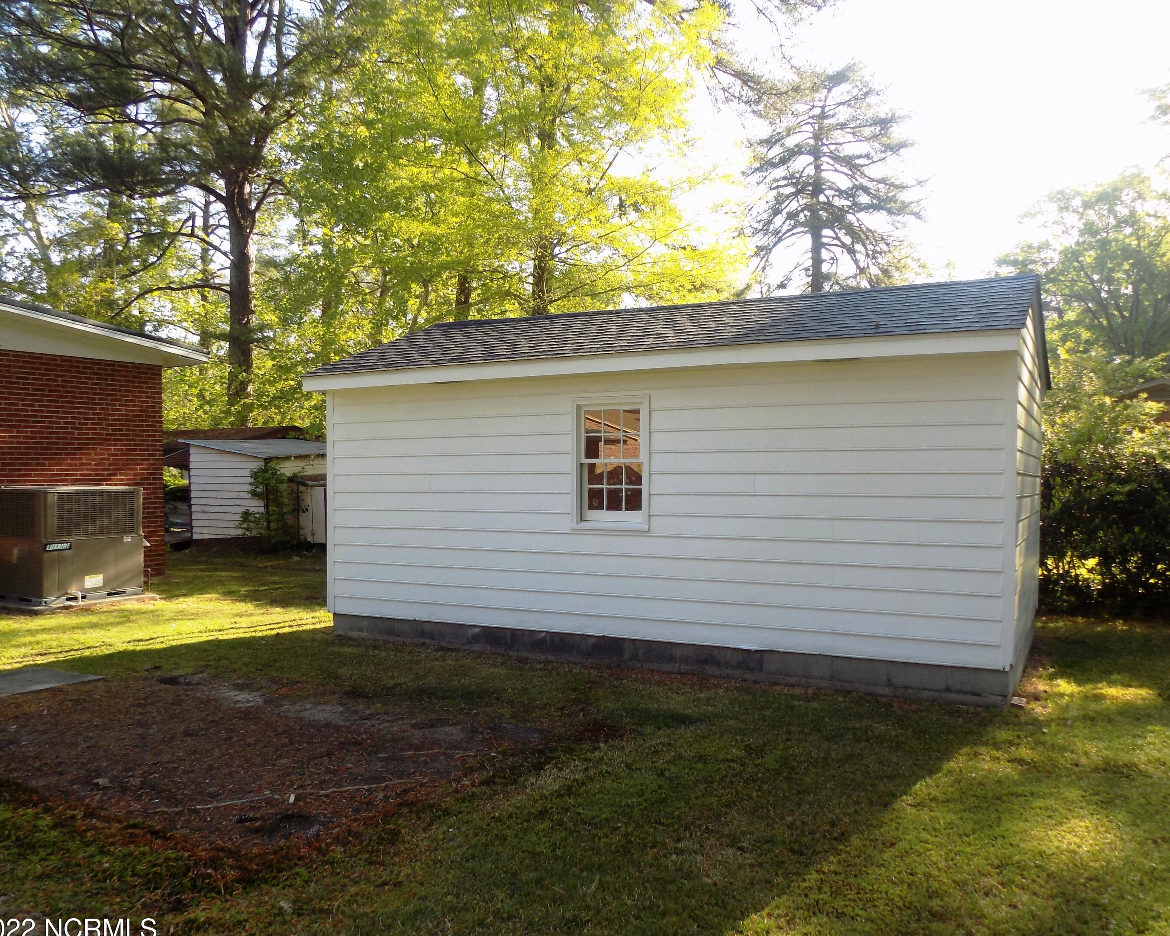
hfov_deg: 66.0
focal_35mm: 26
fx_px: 900
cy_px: 487
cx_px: 602
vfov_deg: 54.9
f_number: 3.1
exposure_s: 1/160
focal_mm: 4.3
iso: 80
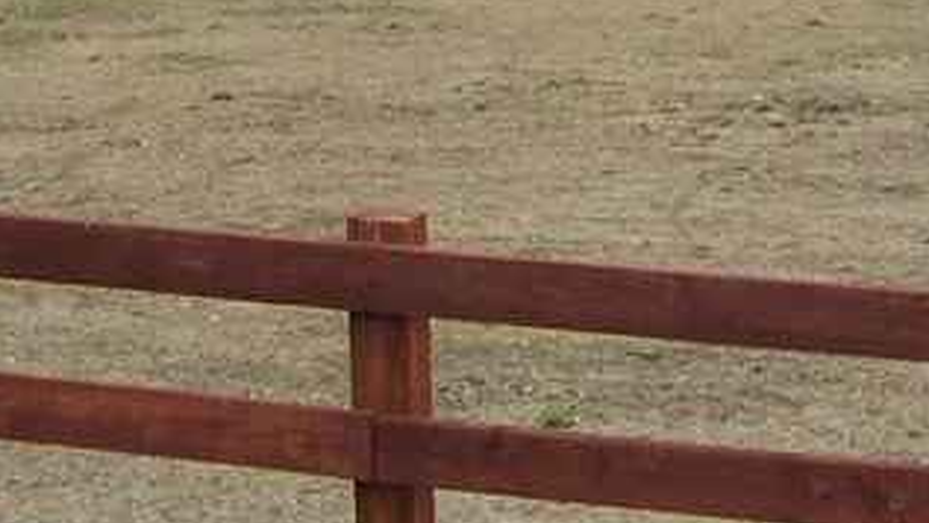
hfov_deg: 16.2
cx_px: 1097
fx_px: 3129
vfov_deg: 9.2
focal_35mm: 127
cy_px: -347
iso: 64
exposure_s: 1/160
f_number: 2.8
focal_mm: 5.85
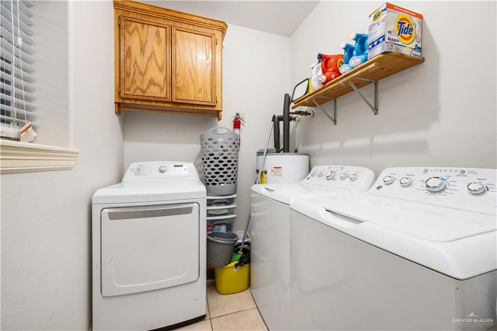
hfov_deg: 104.3
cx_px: 248
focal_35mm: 14
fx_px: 193
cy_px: 166
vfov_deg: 81.2
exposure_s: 1/1.67
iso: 100
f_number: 8
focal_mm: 14
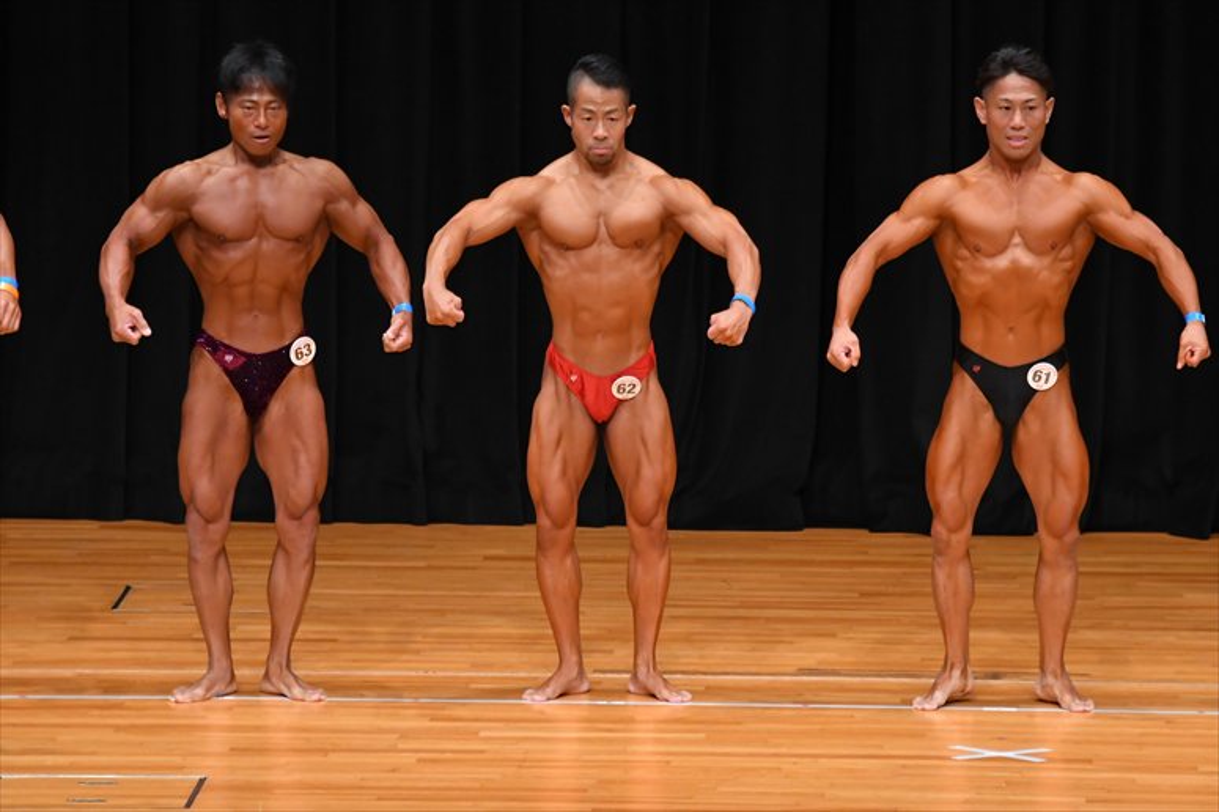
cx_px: 610
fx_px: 9138
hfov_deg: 7.6
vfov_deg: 5.1
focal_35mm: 270
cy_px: 406
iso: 3200
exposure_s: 1/400
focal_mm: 180
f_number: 5.6
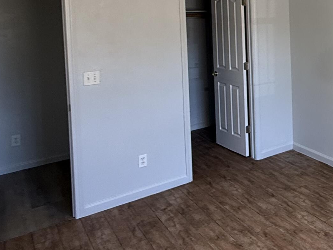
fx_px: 385
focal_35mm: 40
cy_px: 24
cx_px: 360
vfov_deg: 34.0
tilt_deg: -0.8
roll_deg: +3.1
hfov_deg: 39.1
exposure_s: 1/120
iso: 125
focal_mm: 2.22
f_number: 2.2
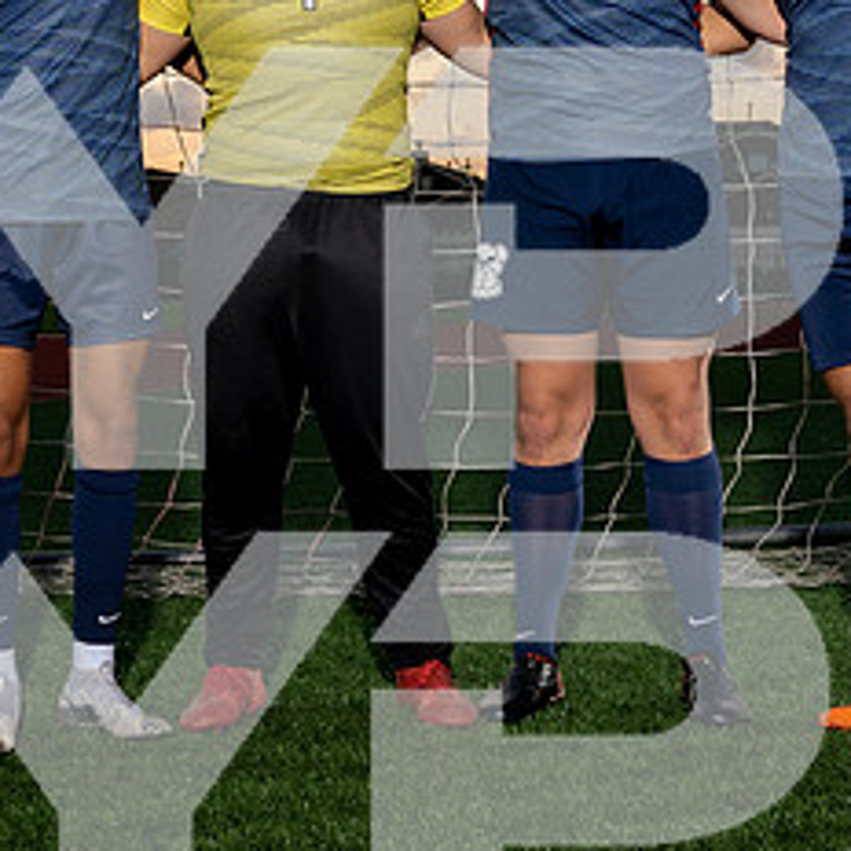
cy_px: 260
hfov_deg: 22.5
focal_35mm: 77
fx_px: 2142
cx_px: 360
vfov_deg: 22.3
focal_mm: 31
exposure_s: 1/250
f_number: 5.6
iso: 200
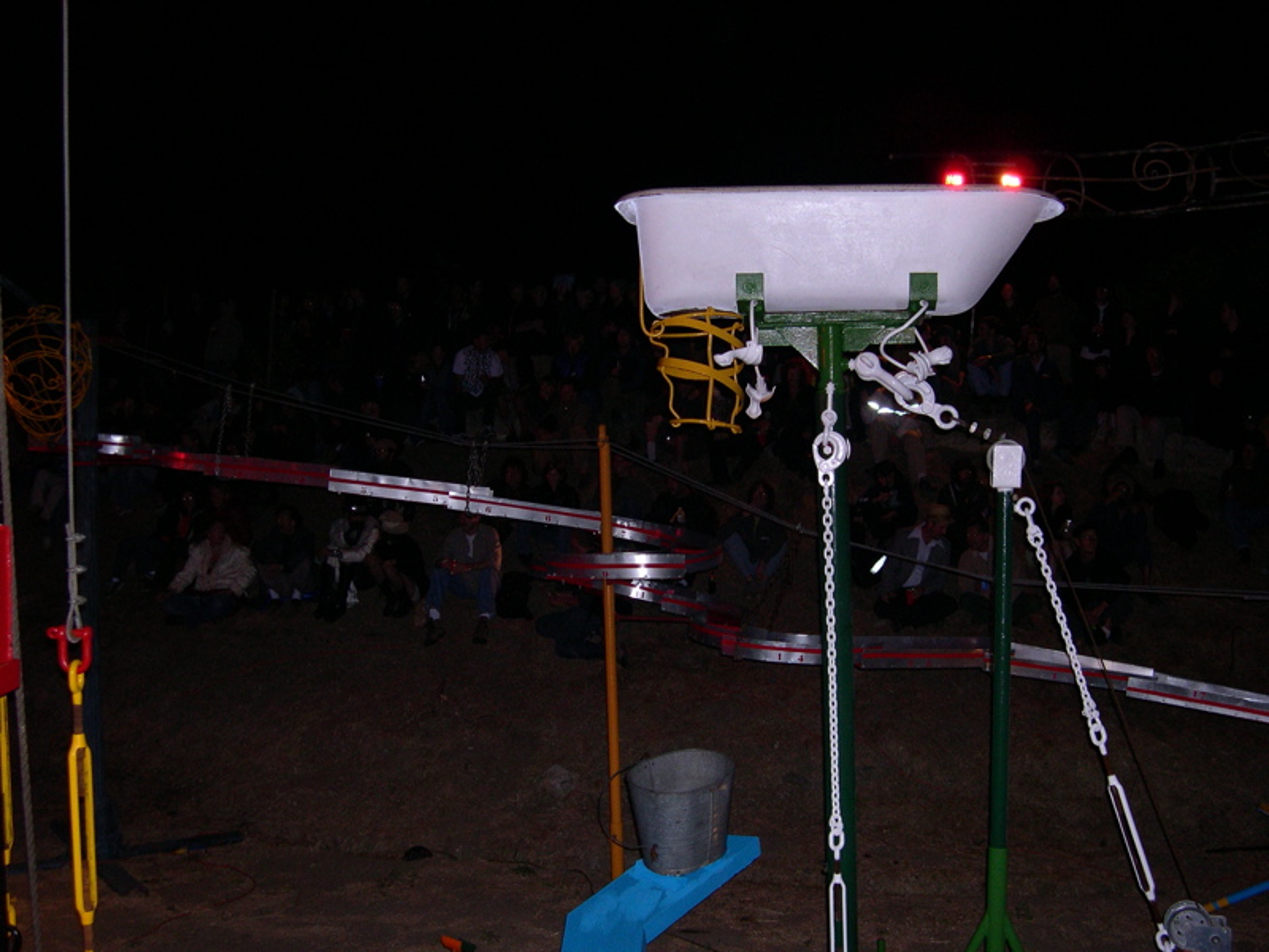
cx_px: 634
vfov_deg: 37.7
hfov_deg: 49.0
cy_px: 476
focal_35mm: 38
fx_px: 1393
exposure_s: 1/60
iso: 235
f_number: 2.8
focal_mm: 8
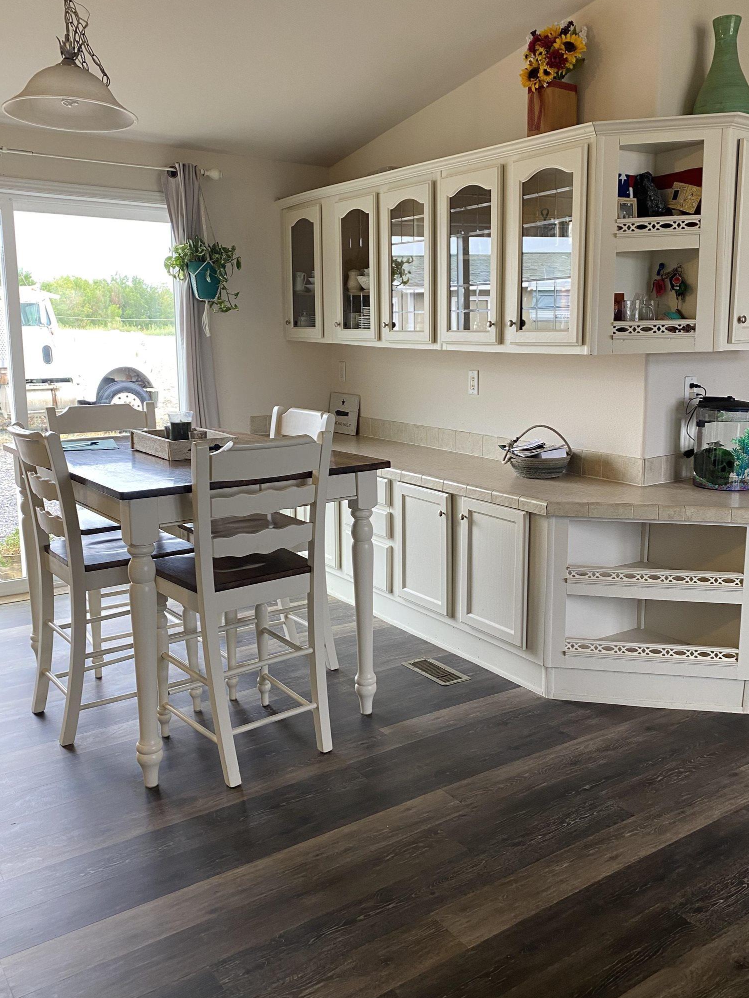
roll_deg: +0.1
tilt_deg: -8.1
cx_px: 423
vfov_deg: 59.9
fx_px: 865
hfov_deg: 46.7
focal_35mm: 30
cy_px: 474
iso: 80
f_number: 1.8
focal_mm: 4.25
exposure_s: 1/60
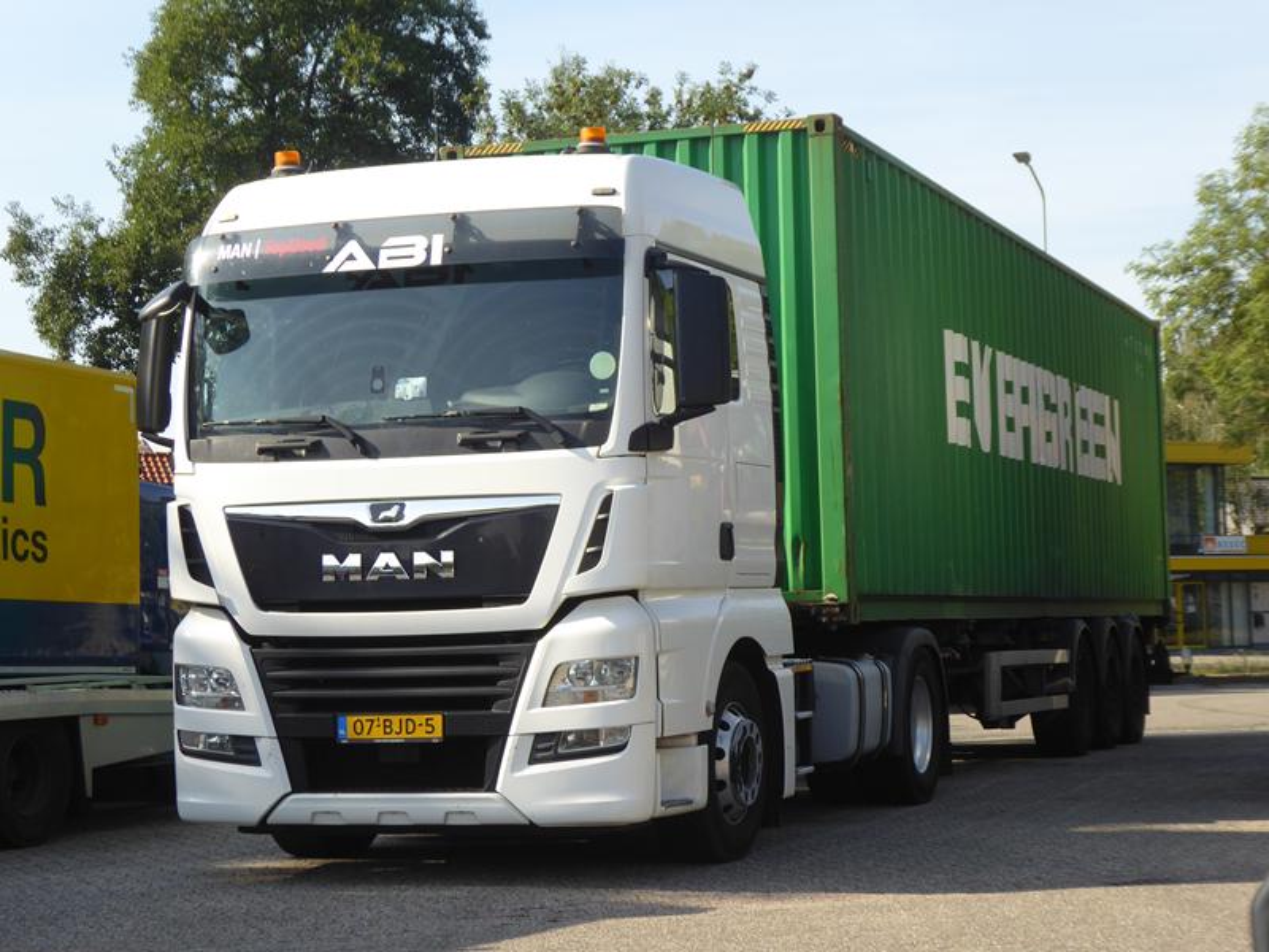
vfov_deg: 21.0
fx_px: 2566
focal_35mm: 70
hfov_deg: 27.8
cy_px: 476
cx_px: 634
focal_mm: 12.5
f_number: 4.5
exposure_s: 1/320
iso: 100
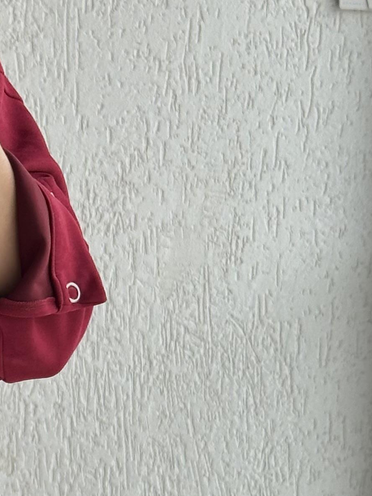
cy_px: 306
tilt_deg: -15.8
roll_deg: -2.1
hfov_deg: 8.9
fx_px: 2350
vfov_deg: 12.0
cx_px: -139
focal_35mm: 164
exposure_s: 1/121
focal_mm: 6.86
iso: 80
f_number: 1.78
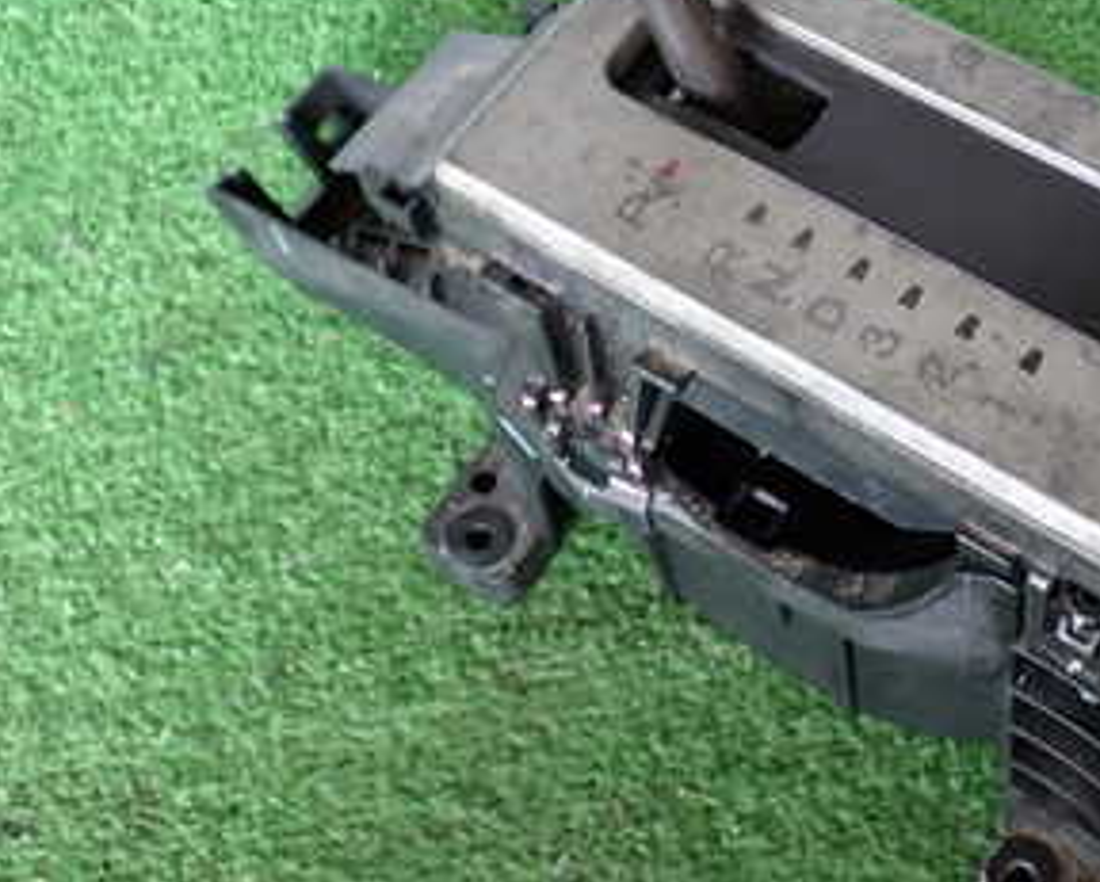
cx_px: 817
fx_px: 2118
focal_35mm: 65
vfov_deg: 23.2
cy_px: 191
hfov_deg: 28.7
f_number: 2.4
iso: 200
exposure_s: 1/50
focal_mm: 5.79
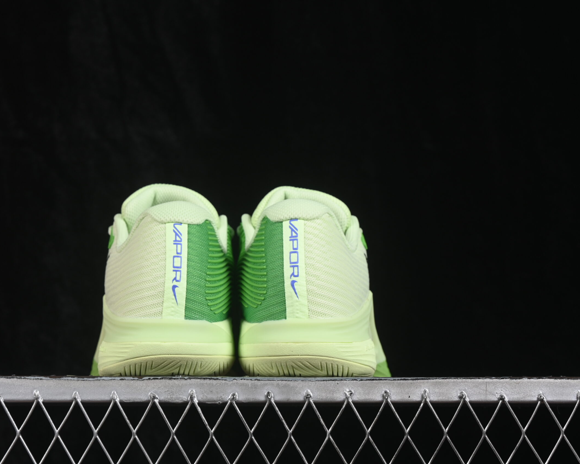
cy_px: 231
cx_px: 239
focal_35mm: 85
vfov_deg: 18.1
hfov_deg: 22.5
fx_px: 1459
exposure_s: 1/80
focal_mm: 50
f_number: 8
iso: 160
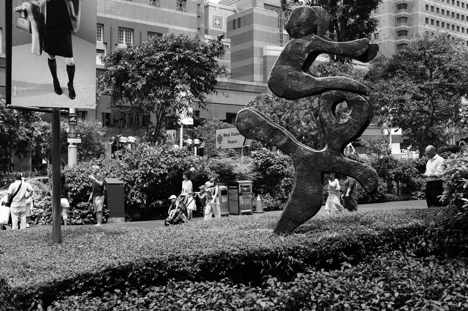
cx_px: 234
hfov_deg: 45.5
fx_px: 559
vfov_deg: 31.2
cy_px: 156
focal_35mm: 43
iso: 100
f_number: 4.5
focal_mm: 43
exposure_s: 1/200
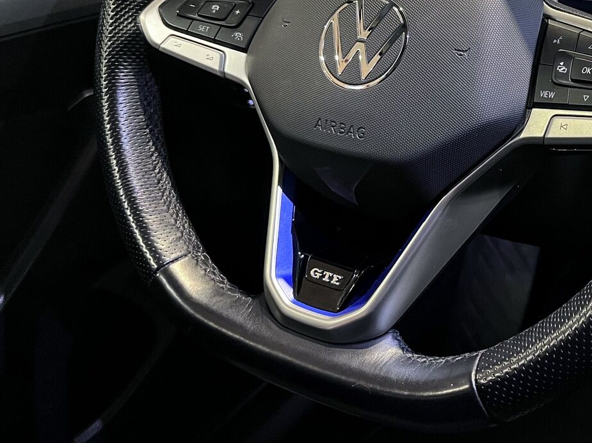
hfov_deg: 38.0
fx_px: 821
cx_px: 485
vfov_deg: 29.2
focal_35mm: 48
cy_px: 55
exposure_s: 1/25
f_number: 1.6
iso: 500
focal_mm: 5.1
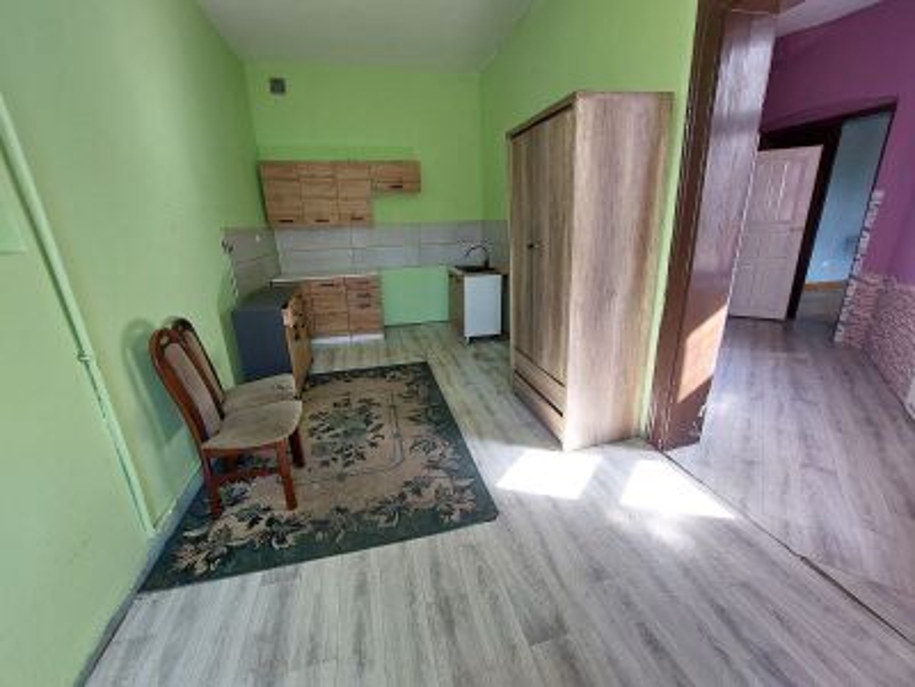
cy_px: 344
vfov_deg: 89.9
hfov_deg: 106.2
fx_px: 344
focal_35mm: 13
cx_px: 458
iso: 80
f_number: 2.2
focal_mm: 1.74
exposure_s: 1/50
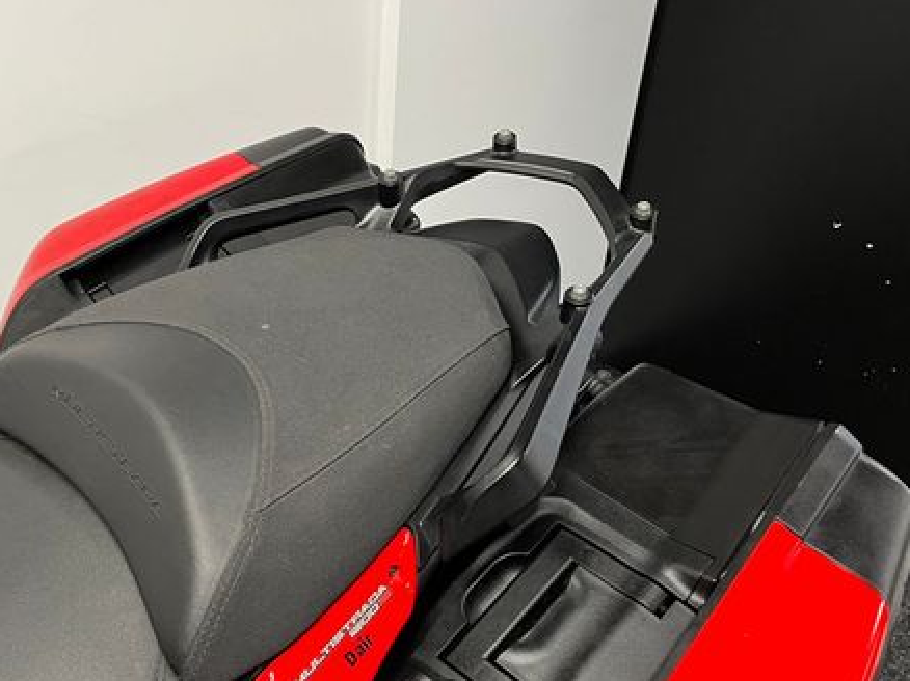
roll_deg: -0.5
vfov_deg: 37.5
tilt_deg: -35.1
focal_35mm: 38
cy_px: 424
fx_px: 998
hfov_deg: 48.1
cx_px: 295
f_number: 1.6
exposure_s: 1/50
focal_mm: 5.1
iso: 160
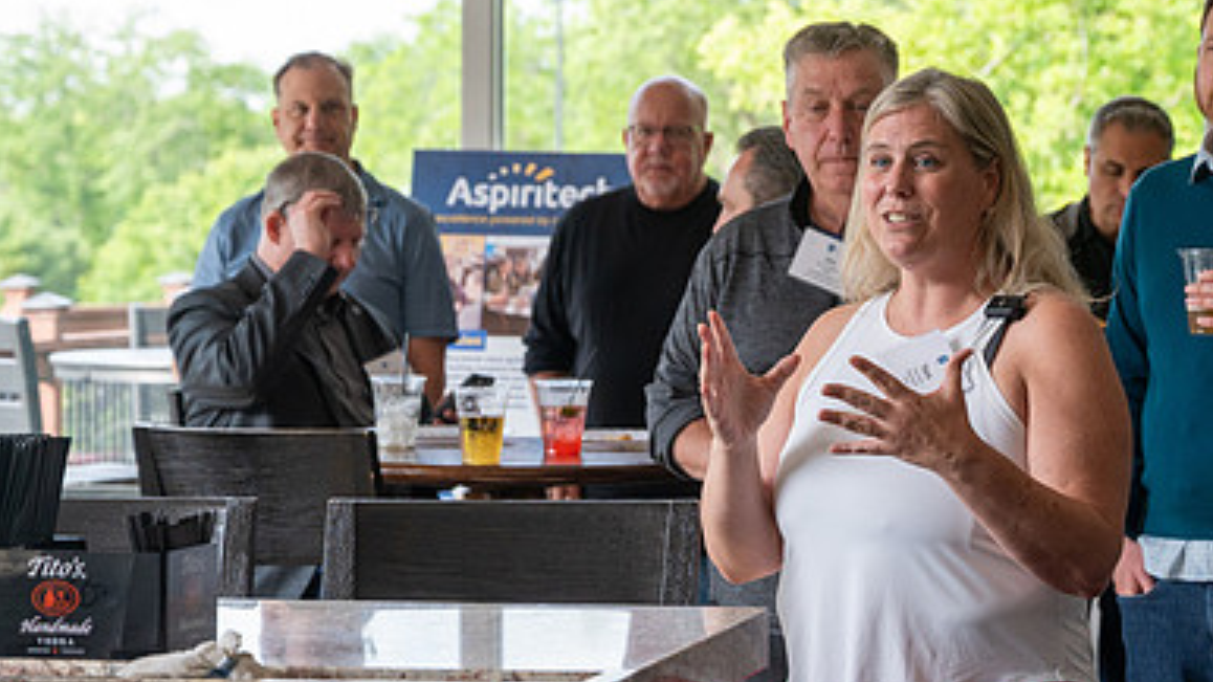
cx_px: 921
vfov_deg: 9.4
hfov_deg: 16.5
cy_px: 120
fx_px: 4149
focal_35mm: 129
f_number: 5
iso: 1000
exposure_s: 1/500
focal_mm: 70
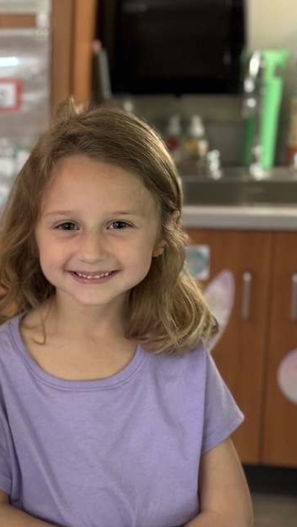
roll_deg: +1.1
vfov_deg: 25.3
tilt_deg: -15.9
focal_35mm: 84
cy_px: 291
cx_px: -102
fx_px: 1174
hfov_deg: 13.8
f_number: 1.78
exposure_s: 1/30
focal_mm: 6.76
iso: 500
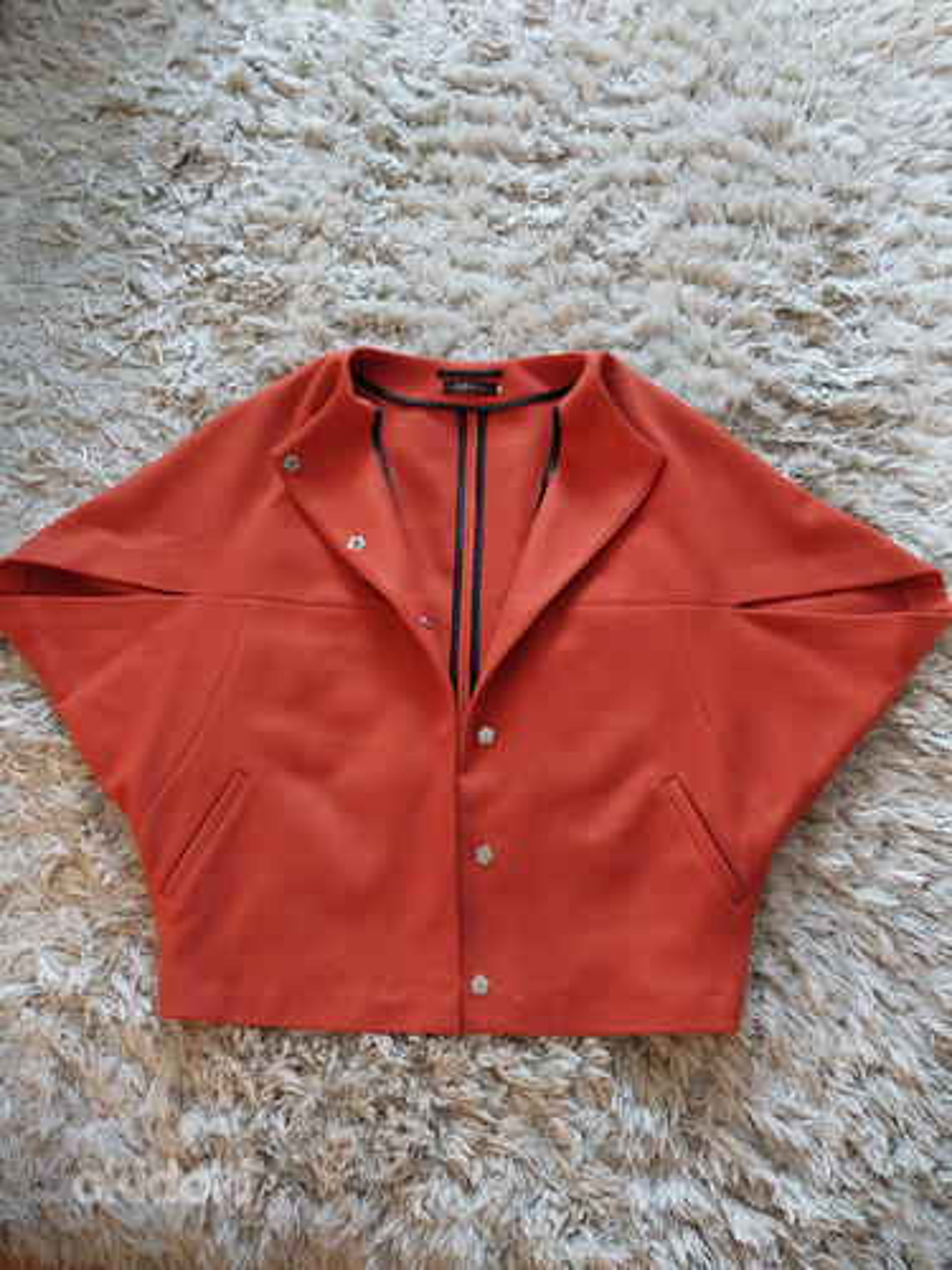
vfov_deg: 60.0
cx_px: 476
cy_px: 635
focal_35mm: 30
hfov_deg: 46.8
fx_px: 1100
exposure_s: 1/25
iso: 500
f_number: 1.8
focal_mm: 4.6
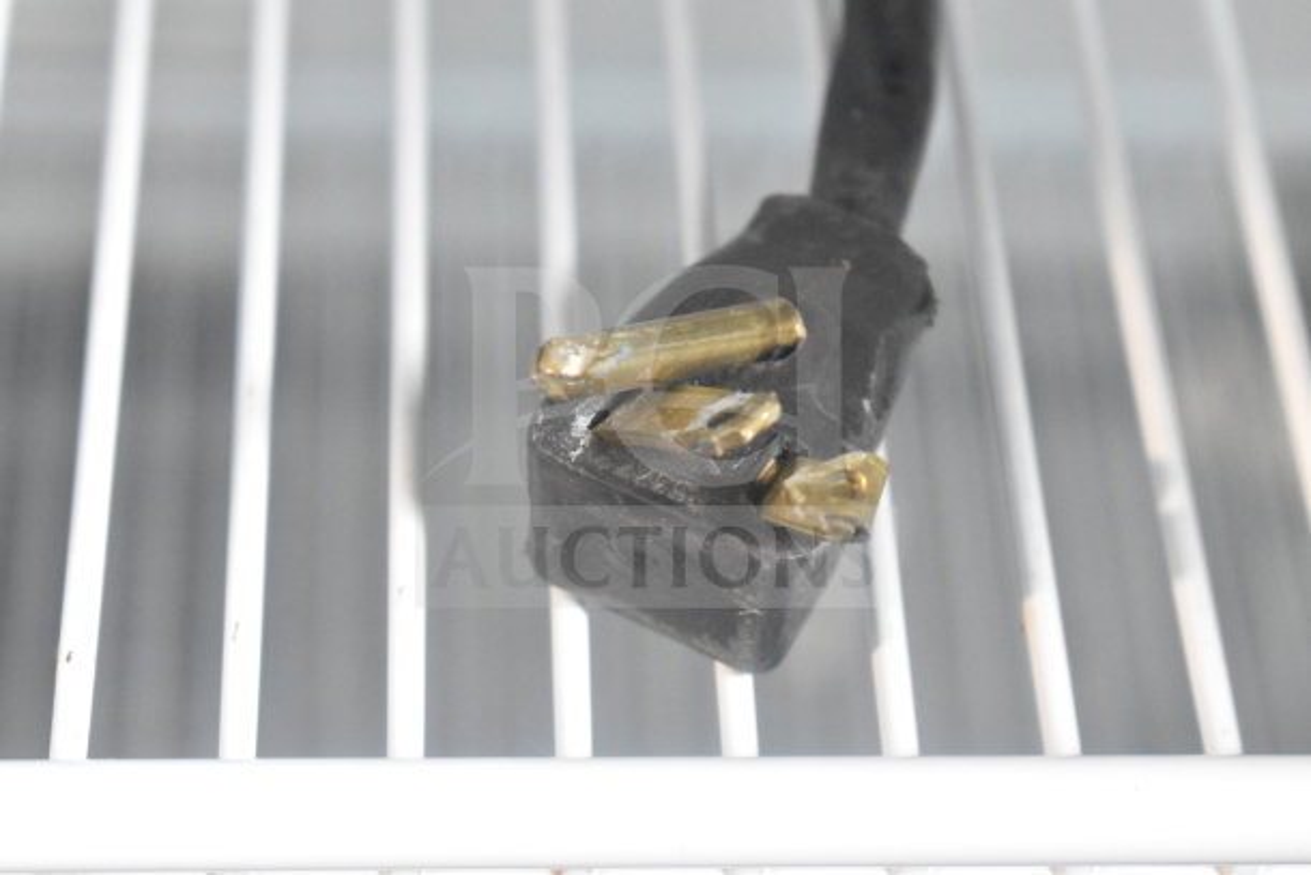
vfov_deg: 16.6
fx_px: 3005
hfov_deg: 24.6
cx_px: 656
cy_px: 438
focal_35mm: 82
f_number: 5.6
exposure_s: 1/100
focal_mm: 55
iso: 9000
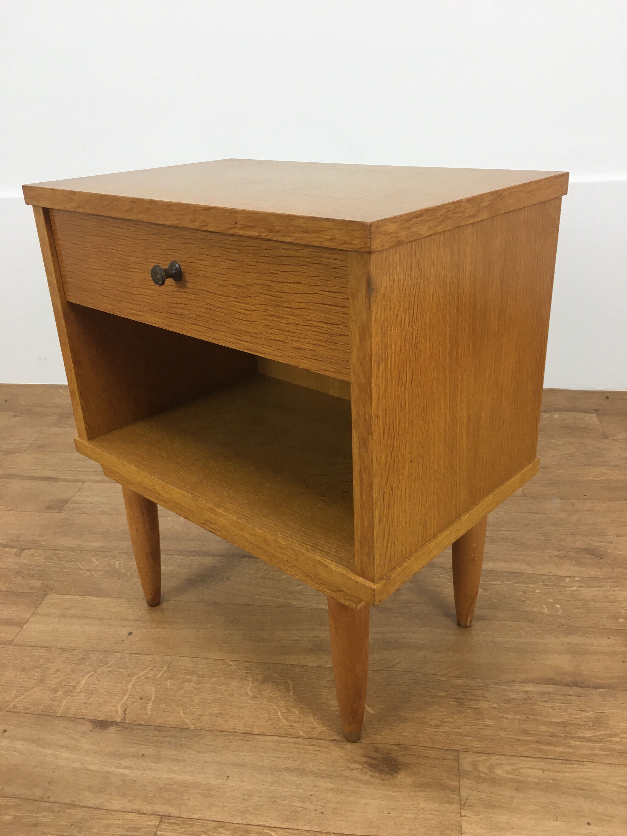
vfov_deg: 61.7
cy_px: 418
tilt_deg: -25.3
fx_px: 700
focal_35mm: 29
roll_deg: +2.5
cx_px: 314
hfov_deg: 48.2
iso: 32
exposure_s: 1/33
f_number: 2.2
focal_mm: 4.15
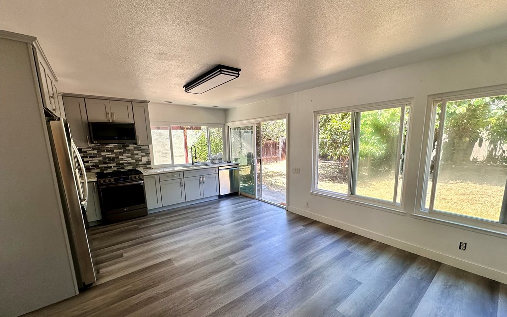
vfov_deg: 74.6
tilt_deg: -9.2
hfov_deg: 101.5
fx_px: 207
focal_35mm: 15
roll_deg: +0.3
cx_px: 255
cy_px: 175
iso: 40
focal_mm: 2.22
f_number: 2.2
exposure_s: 1/101
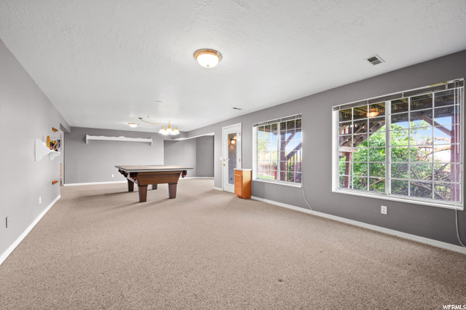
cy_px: 155
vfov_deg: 81.1
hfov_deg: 104.3
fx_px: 181
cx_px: 233
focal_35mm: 14
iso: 250
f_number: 7.1
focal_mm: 14
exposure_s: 1/13
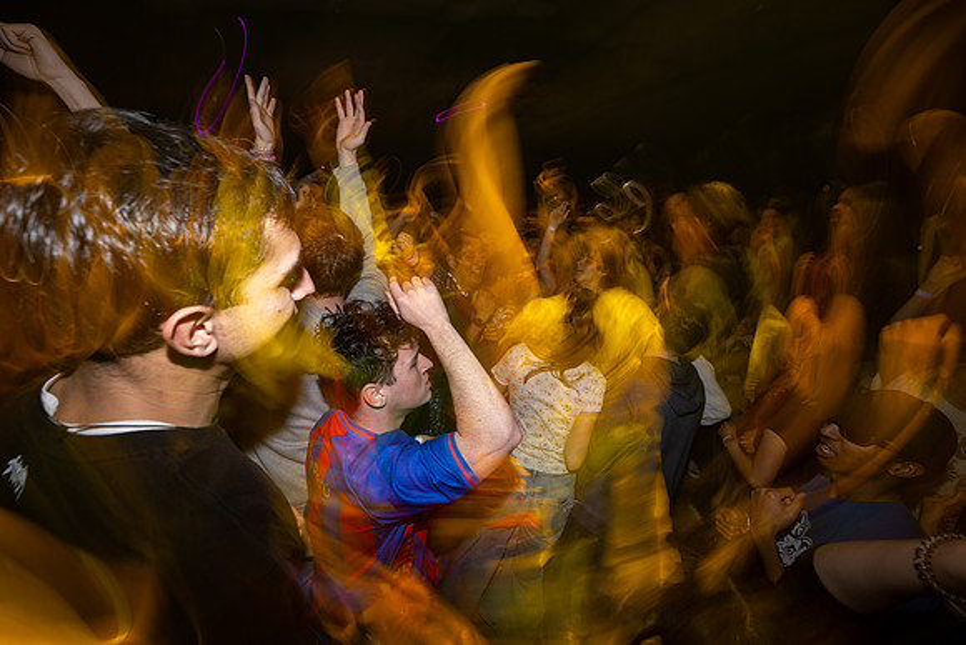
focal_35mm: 14
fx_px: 376
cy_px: 322
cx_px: 483
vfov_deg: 81.2
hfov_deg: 104.2
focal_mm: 14
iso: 500
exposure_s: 1/4
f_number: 5.6
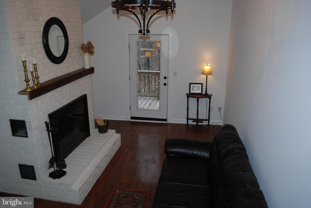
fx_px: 233
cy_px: 104
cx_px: 156
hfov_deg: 67.3
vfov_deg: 48.0
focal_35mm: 27
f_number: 3.5
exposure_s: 1/60
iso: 200
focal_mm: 18
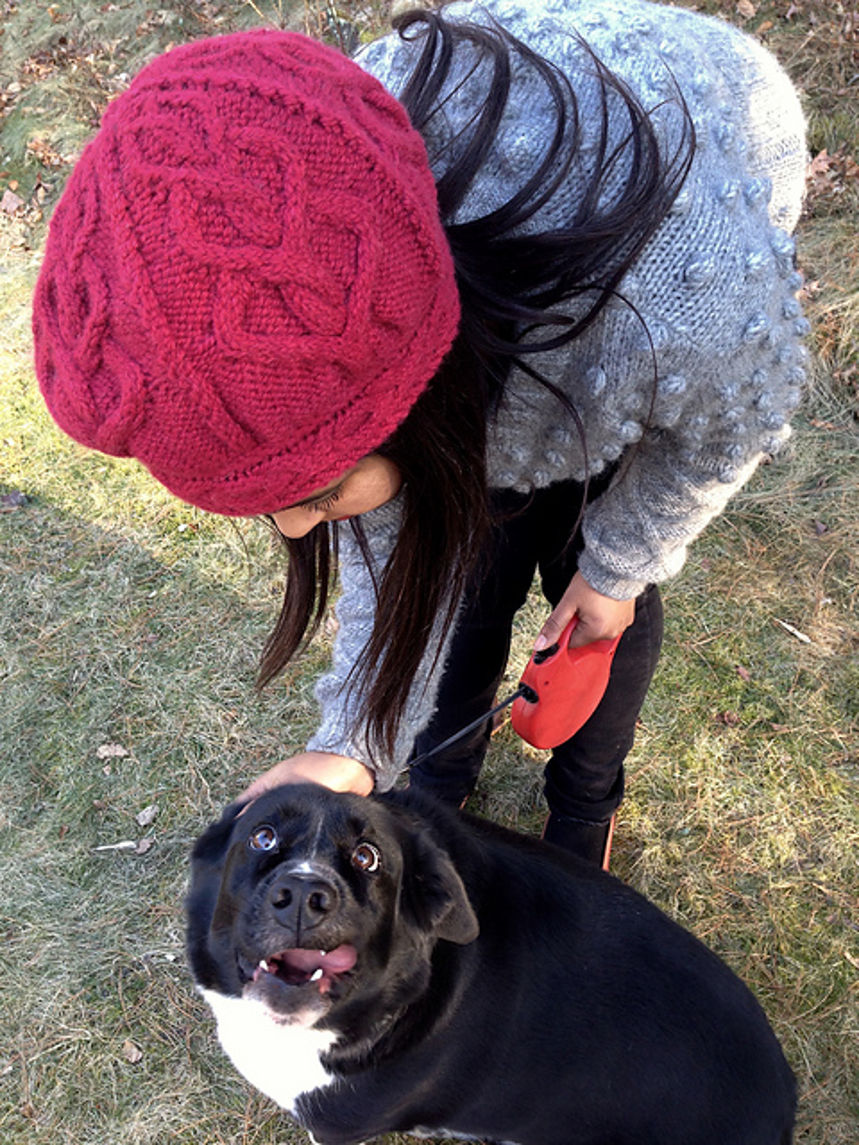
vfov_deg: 55.4
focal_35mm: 33
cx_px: 430
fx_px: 1092
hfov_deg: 42.9
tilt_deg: -36.0
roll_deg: +2.3
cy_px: 572
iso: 64
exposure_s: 1/40
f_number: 2.4
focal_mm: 4.12
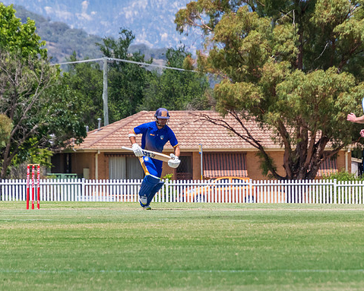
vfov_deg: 2.9
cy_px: 160
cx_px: 187
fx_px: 5698
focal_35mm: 529
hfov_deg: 3.7
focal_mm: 220
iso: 400
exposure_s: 1/2000
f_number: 6.3
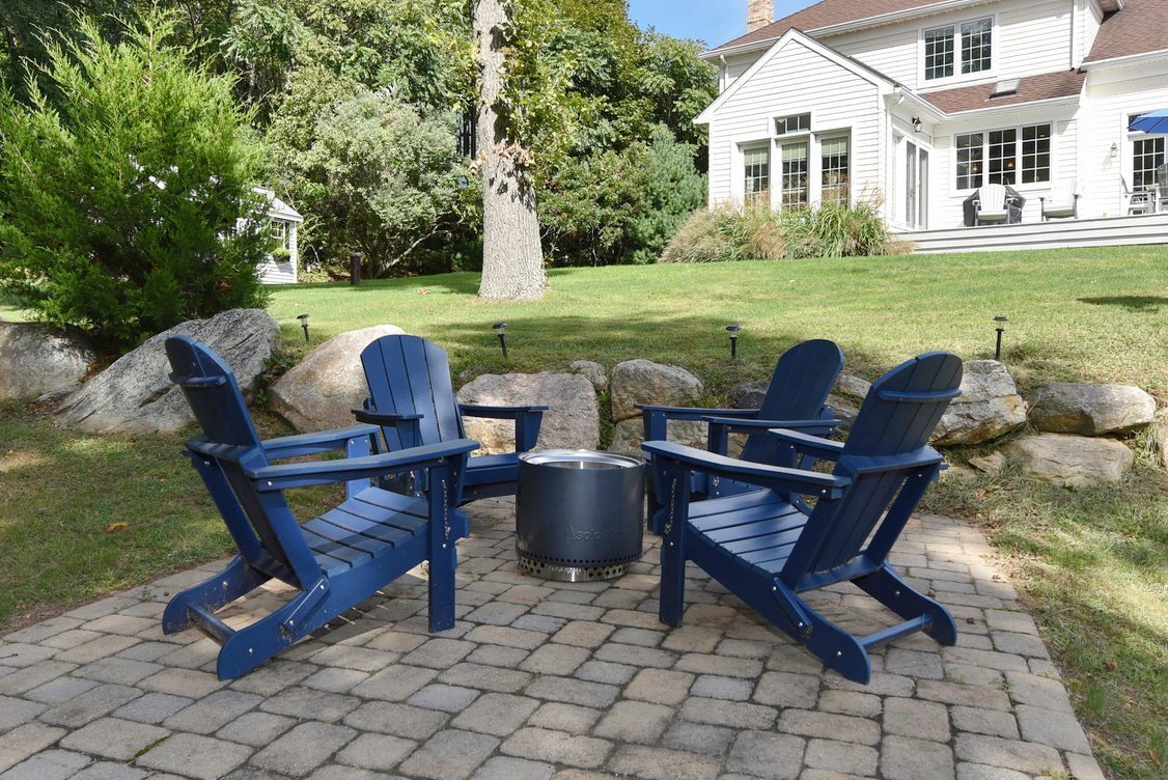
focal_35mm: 27
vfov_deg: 47.8
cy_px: 324
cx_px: 581
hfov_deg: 67.4
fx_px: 876
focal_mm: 19
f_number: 7.1
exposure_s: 1/200
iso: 100
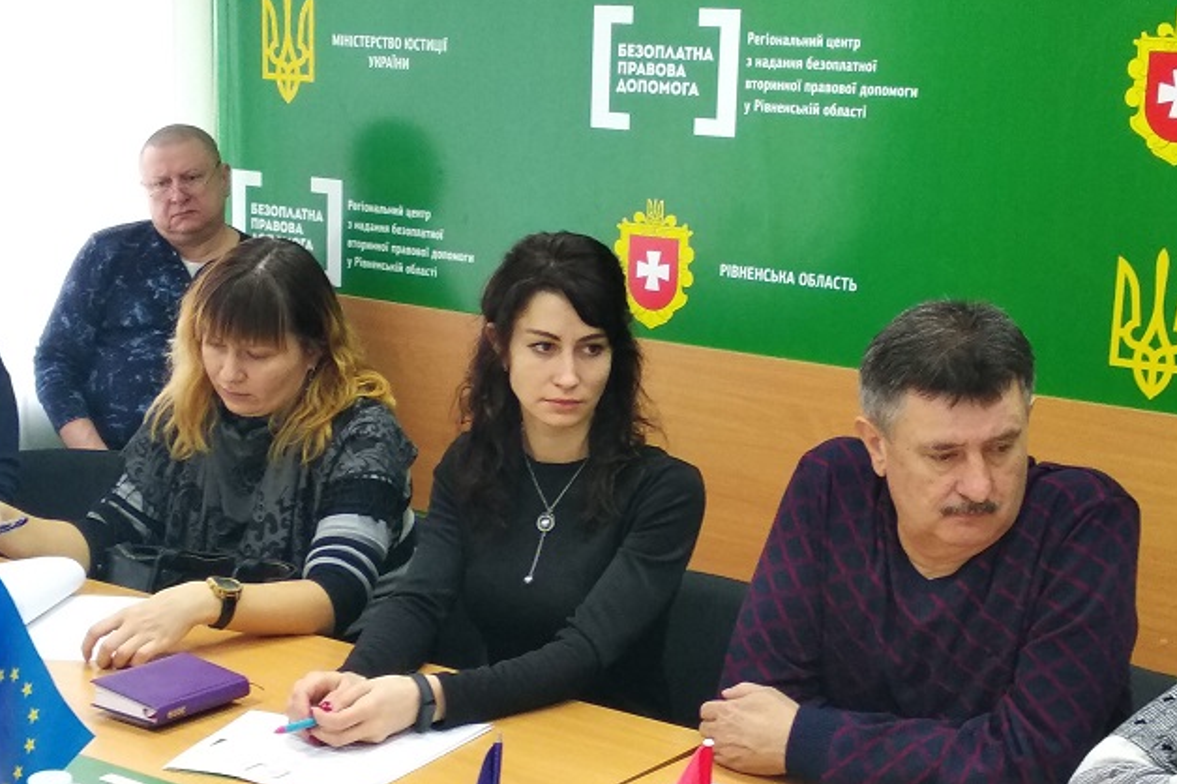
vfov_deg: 46.2
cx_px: 603
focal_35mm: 28
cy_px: 445
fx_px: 915
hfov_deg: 65.5
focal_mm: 3.81
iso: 400
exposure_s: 1/33
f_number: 2.2
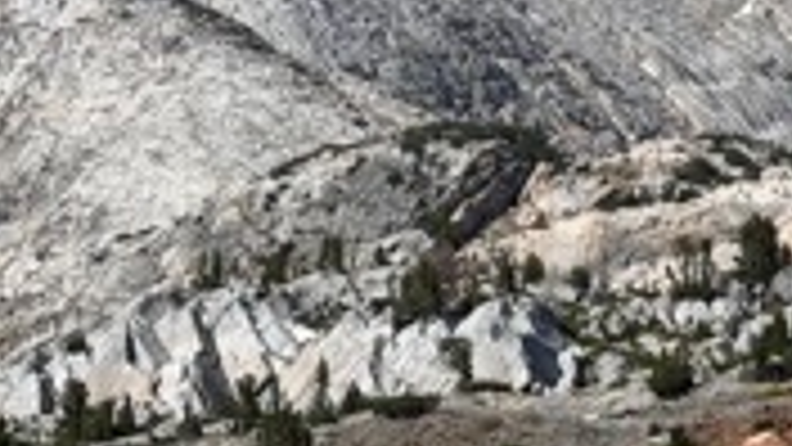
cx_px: 1071
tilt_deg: +1.4
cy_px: 482
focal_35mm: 190
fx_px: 3990
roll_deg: -0.6
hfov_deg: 11.0
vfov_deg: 6.4
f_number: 1.78
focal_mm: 6.76
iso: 64
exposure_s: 1/7874
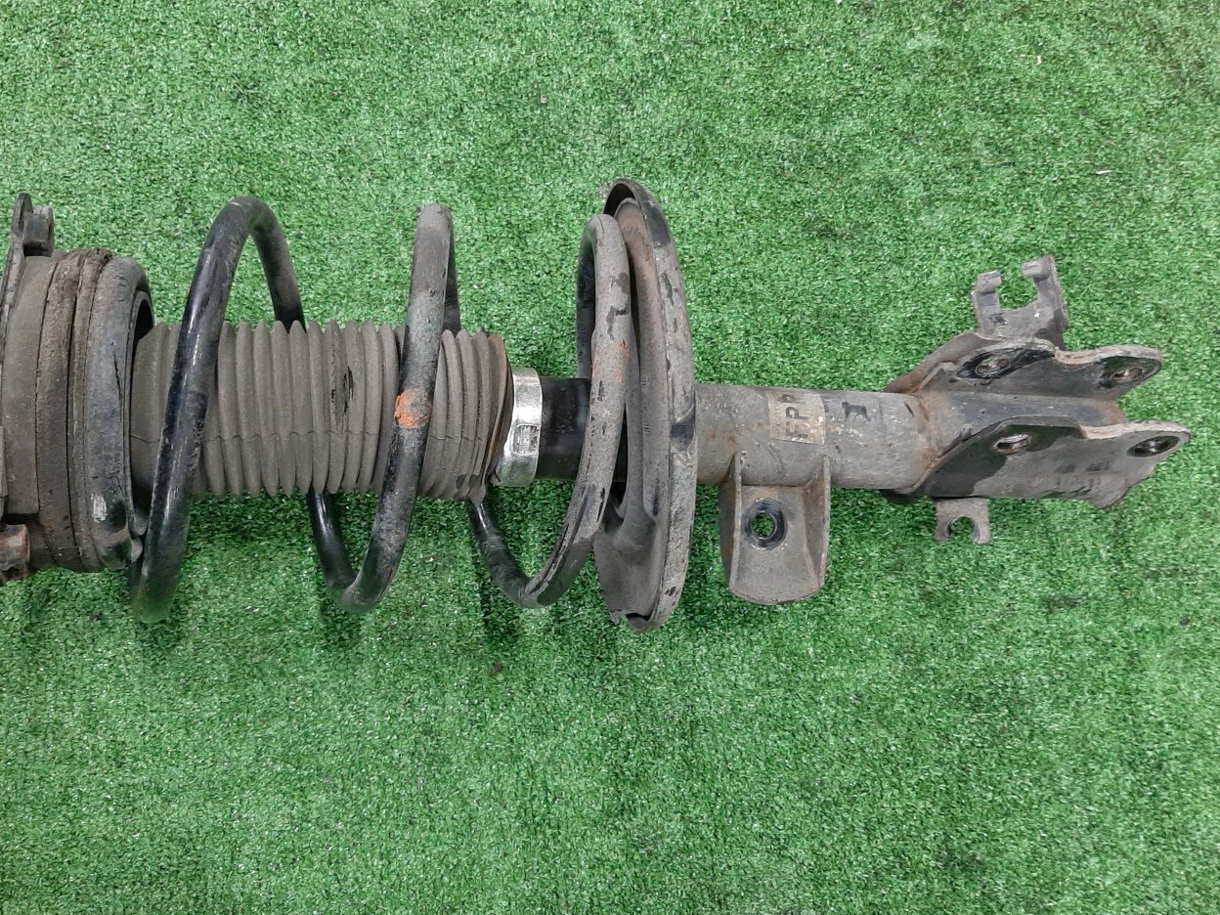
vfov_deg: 46.8
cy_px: 462
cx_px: 563
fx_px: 1057
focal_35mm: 30
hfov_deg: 59.9
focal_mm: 3.93
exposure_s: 1/50
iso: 228
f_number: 1.7
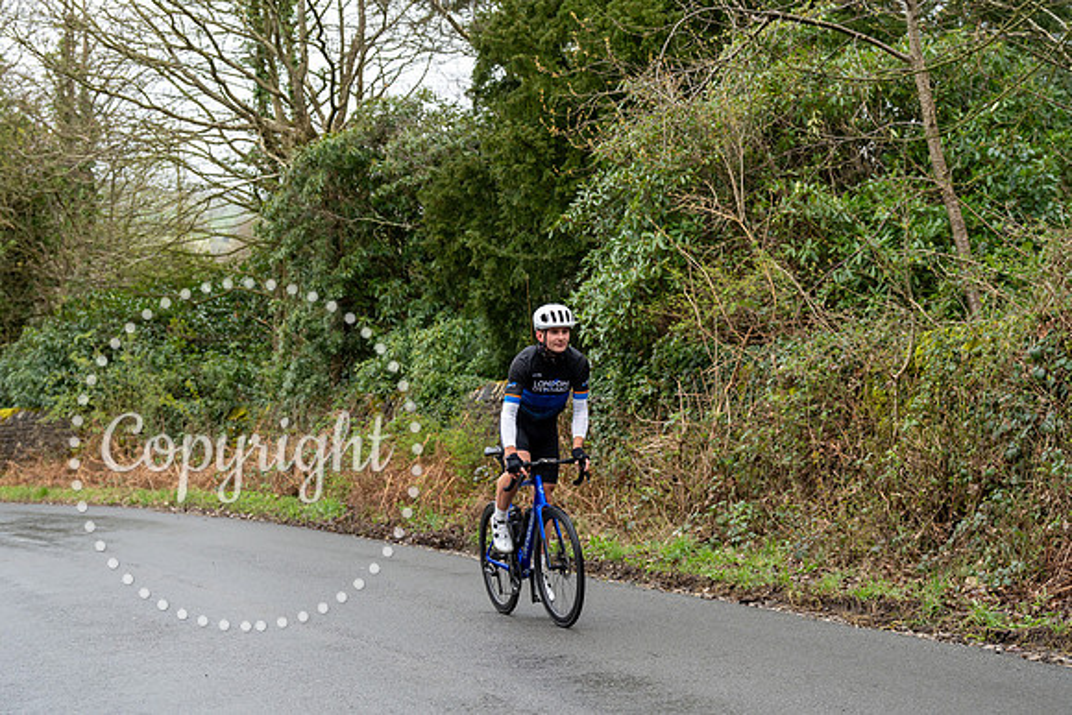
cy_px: 358
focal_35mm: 70
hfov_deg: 28.8
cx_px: 536
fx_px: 2085
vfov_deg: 19.5
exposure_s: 1/1000
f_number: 4
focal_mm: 70
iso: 1250
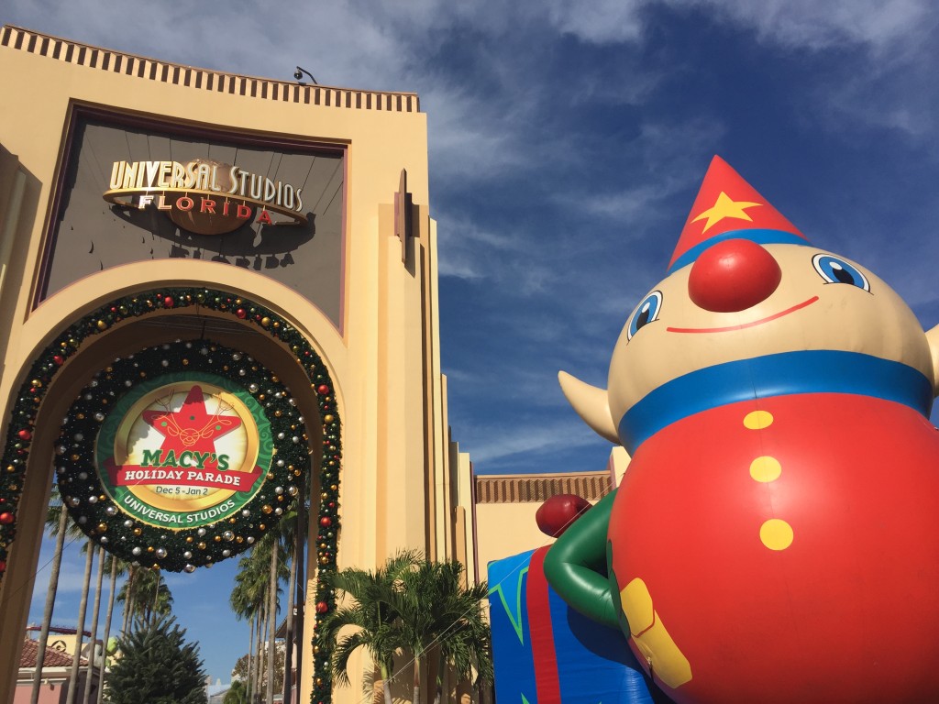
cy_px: 352
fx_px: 787
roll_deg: +1.4
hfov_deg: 61.7
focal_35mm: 29
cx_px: 470
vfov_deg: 48.2
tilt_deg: +24.4
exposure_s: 1/3968
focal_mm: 4.15
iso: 32
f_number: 2.2
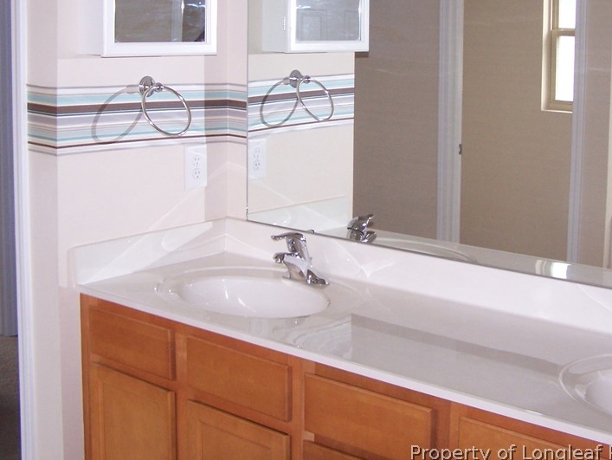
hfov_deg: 34.7
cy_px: 134
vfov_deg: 26.3
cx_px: 388
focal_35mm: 55
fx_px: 973
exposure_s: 1/60
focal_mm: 6.3
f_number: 2.8
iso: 140
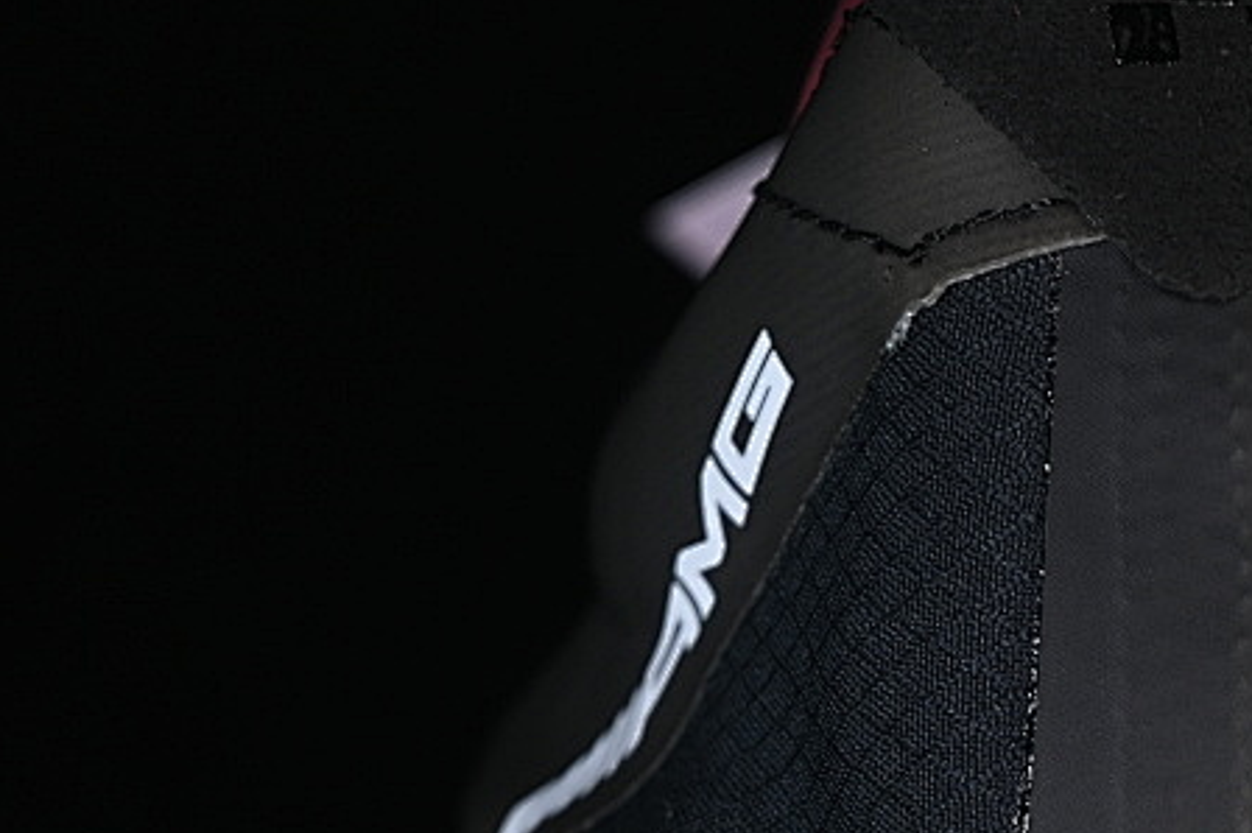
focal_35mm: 181
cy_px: 872
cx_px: 1143
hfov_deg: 11.3
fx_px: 6290
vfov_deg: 7.5
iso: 160
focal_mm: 50
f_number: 6.3
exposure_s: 1/60
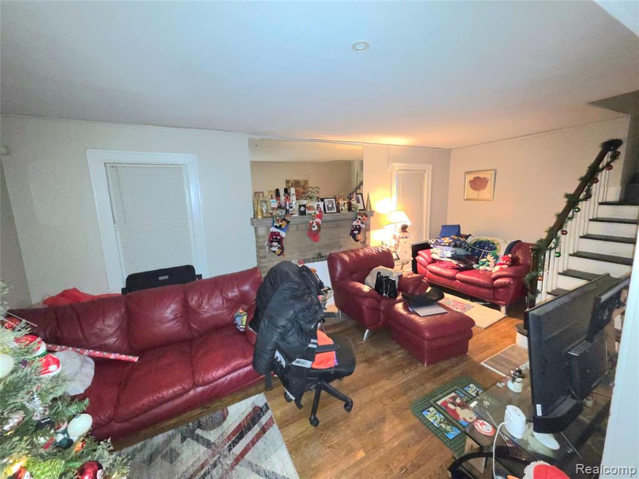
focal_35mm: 13
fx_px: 240
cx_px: 320
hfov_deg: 106.2
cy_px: 240
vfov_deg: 89.9
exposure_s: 1/24.6
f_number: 1.9
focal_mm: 2.2
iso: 400
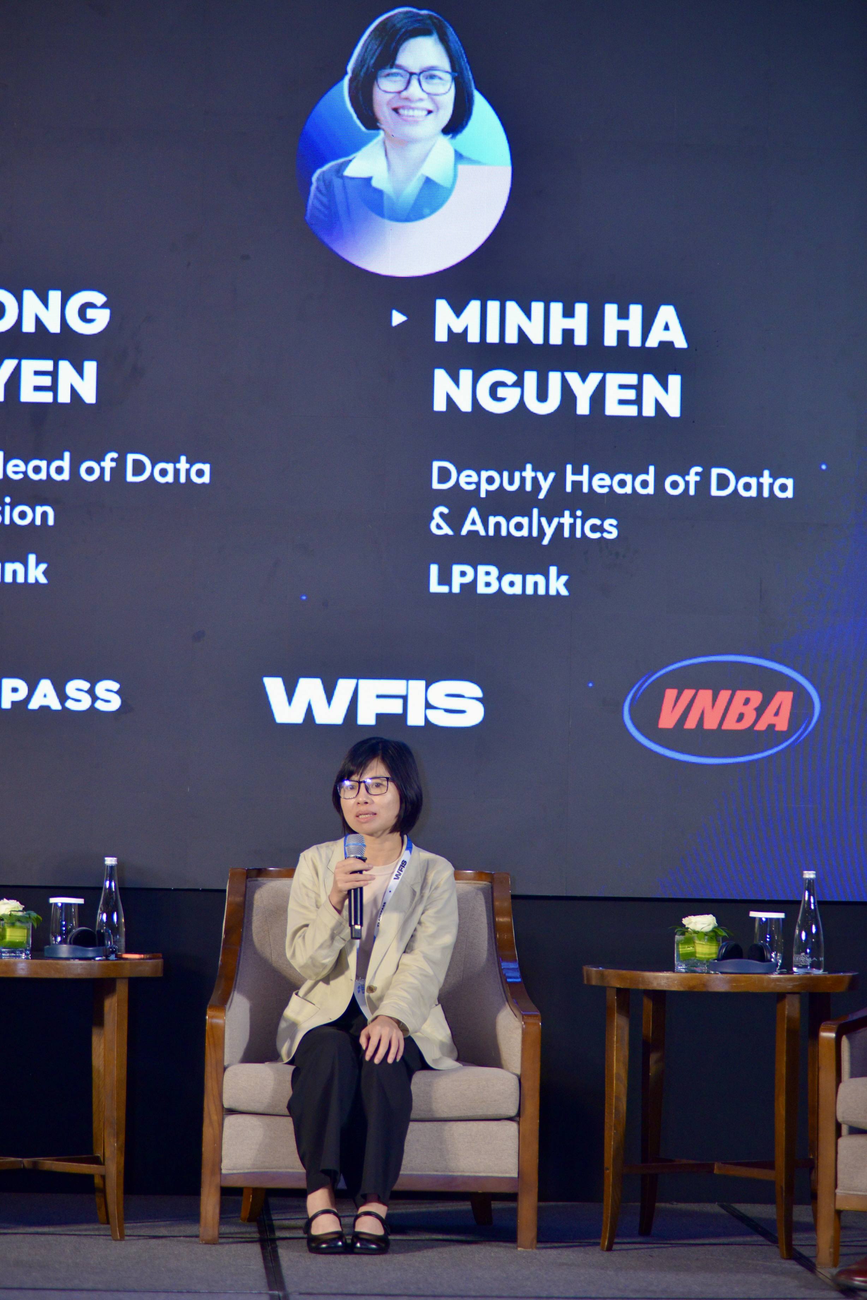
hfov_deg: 11.4
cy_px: 650
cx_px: 434
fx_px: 4331
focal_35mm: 120
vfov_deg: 17.1
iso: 1600
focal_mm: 120
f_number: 2.8
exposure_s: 1/250
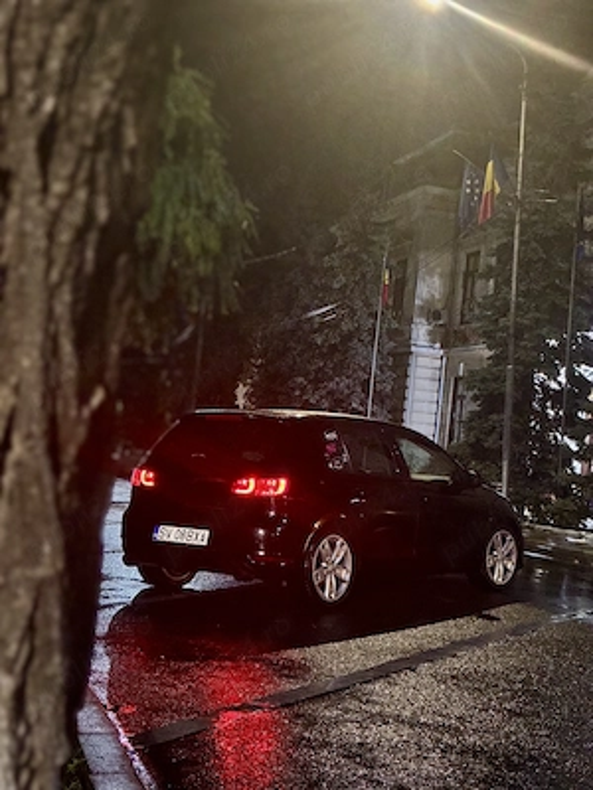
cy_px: 395
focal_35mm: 52
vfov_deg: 36.8
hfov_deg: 28.0
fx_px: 1188
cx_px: 296
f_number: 1.6
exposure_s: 1/17
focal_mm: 5.96
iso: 3200
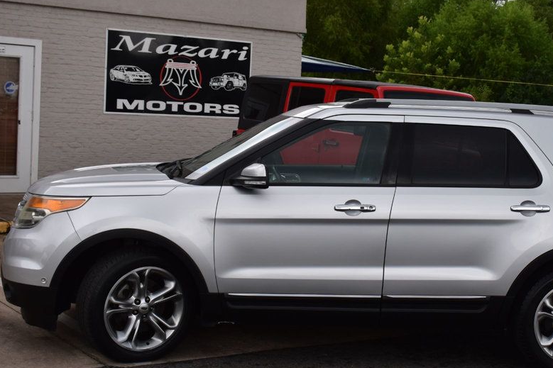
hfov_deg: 29.9
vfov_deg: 20.3
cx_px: 358
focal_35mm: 67
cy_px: 181
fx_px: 1029
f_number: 10
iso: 400
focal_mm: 34
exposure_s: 1/320
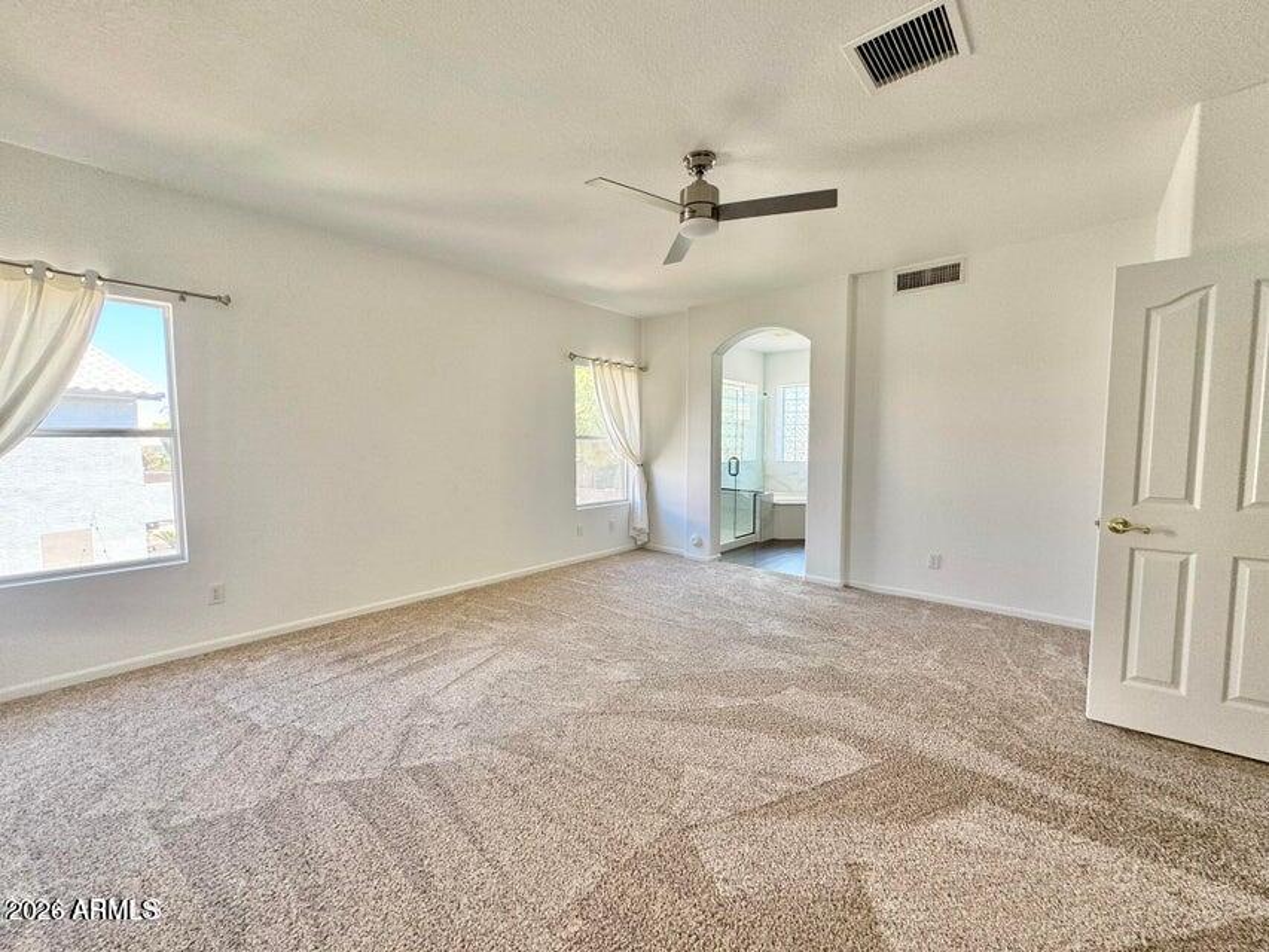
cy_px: 476
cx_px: 634
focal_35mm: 14
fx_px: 513
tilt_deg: -3.5
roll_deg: -0.2
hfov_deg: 102.1
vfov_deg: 85.7
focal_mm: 2.22
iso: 100
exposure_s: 1/99
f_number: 2.2
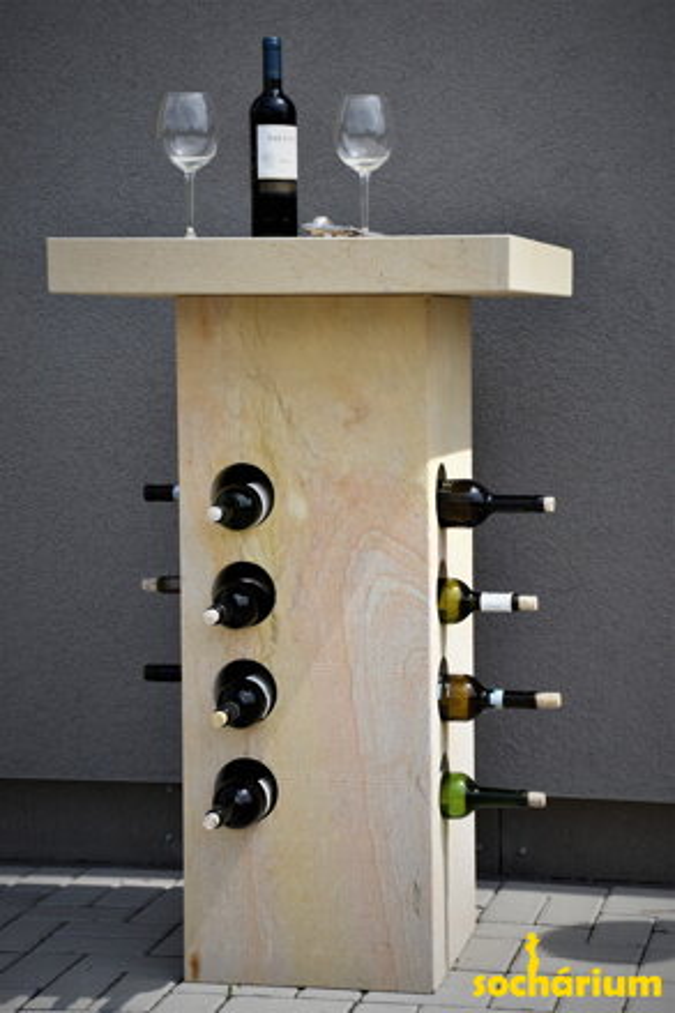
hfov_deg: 18.2
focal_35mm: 75
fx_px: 2111
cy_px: 506
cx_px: 338
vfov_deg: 27.0
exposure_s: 1/4000
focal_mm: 50
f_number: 4.8
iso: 360
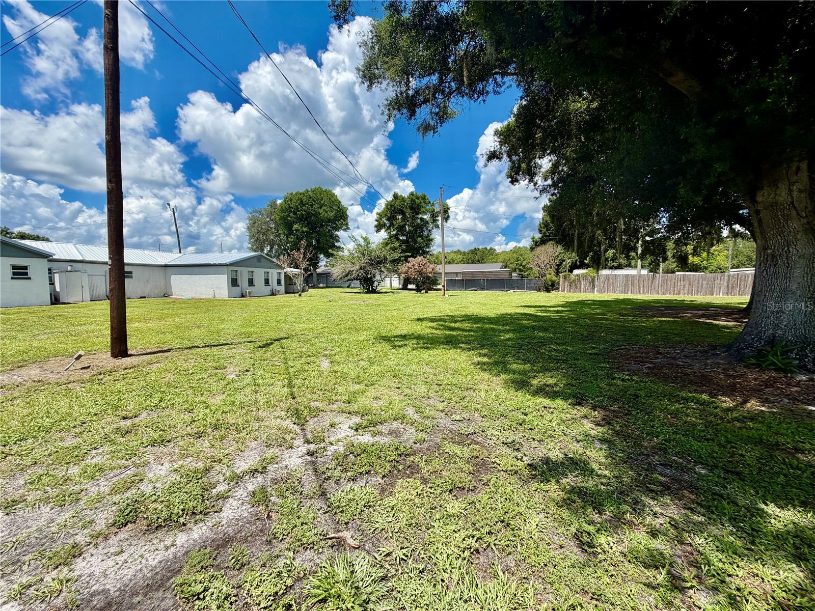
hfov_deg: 102.1
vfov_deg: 85.7
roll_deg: +0.6
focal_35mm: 14
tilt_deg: -3.2
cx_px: 408
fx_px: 330
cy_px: 306
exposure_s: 1/985
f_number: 2.2
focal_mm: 2.22
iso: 25
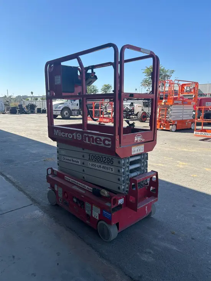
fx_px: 211
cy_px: 140
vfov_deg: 67.3
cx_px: 106
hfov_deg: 53.1
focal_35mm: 26
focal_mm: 5.7
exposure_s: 1/2404
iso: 50
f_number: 1.5
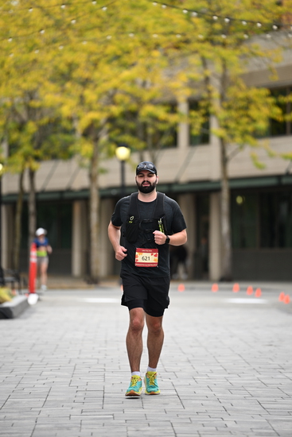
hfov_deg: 6.9
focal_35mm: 200
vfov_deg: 10.3
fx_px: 2432
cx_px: 146
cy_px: 218
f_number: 2.8
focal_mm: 200
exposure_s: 1/2500
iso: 640
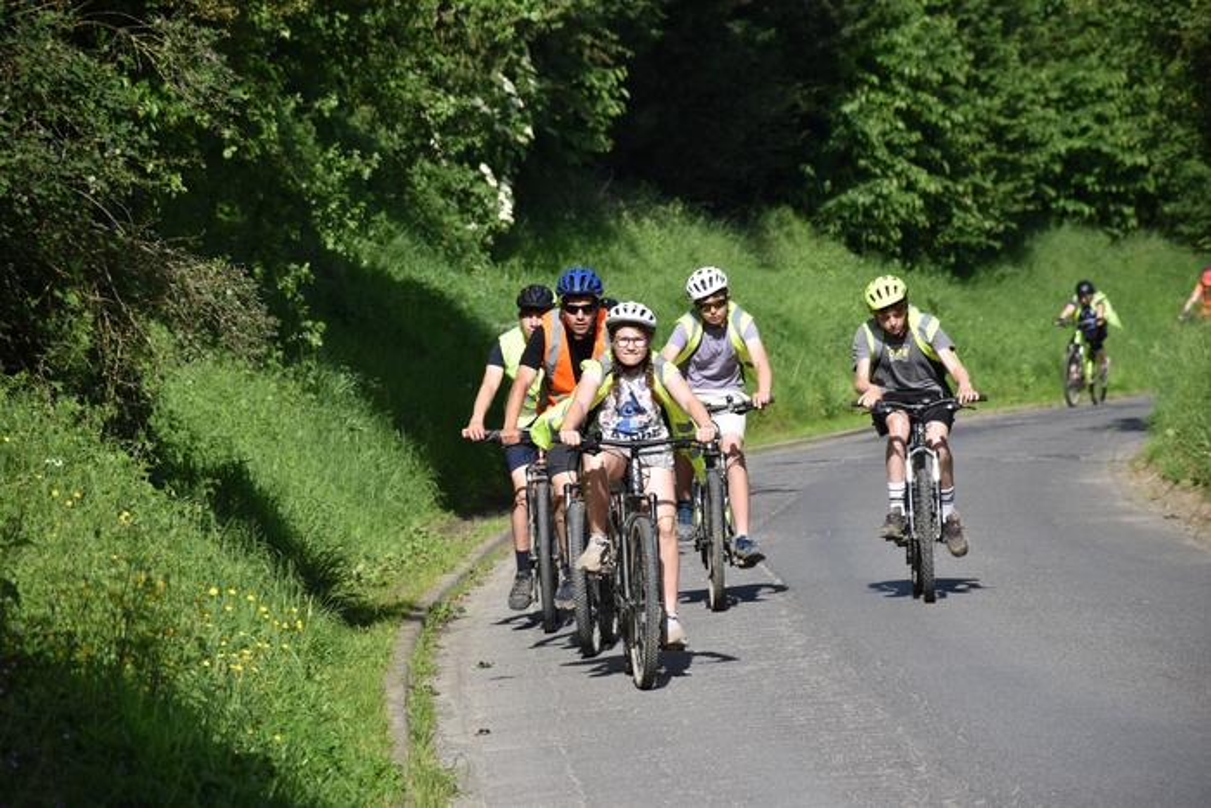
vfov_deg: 6.5
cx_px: 606
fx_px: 7065
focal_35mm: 210
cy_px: 404
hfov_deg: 9.8
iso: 200
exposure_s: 1/800
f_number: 7.1
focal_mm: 140
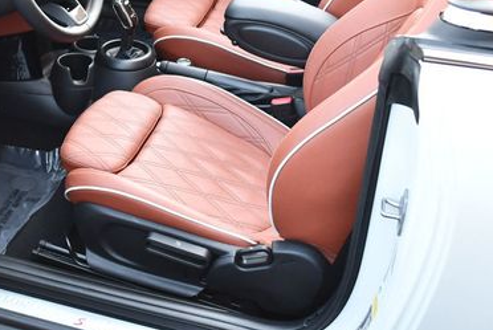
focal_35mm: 62
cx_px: 113
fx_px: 850
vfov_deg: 21.7
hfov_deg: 31.7
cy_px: 61
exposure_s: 1/250
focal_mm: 18
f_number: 3.5
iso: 800
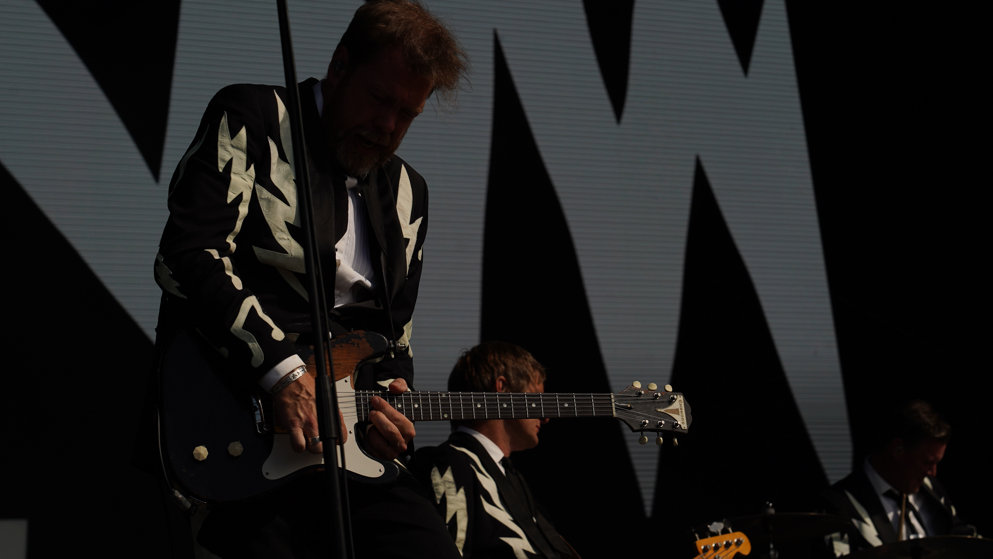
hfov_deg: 18.3
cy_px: 258
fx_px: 3081
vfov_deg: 10.4
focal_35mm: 117
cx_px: 519
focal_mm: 105
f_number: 8
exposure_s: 1/1250
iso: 100
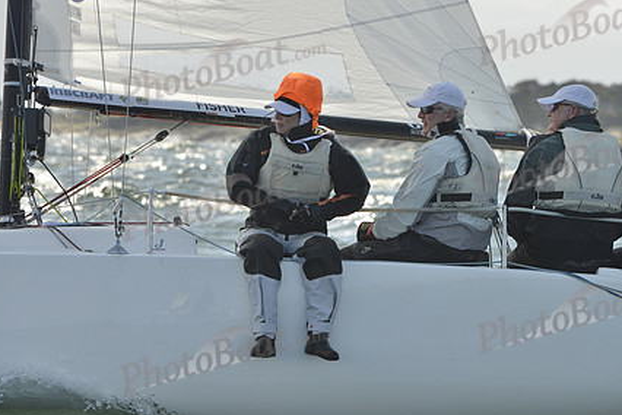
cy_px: 259
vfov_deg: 6.5
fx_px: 3645
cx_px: 403
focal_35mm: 211
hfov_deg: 9.7
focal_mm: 155
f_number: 7.1
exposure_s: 1/1600
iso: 400
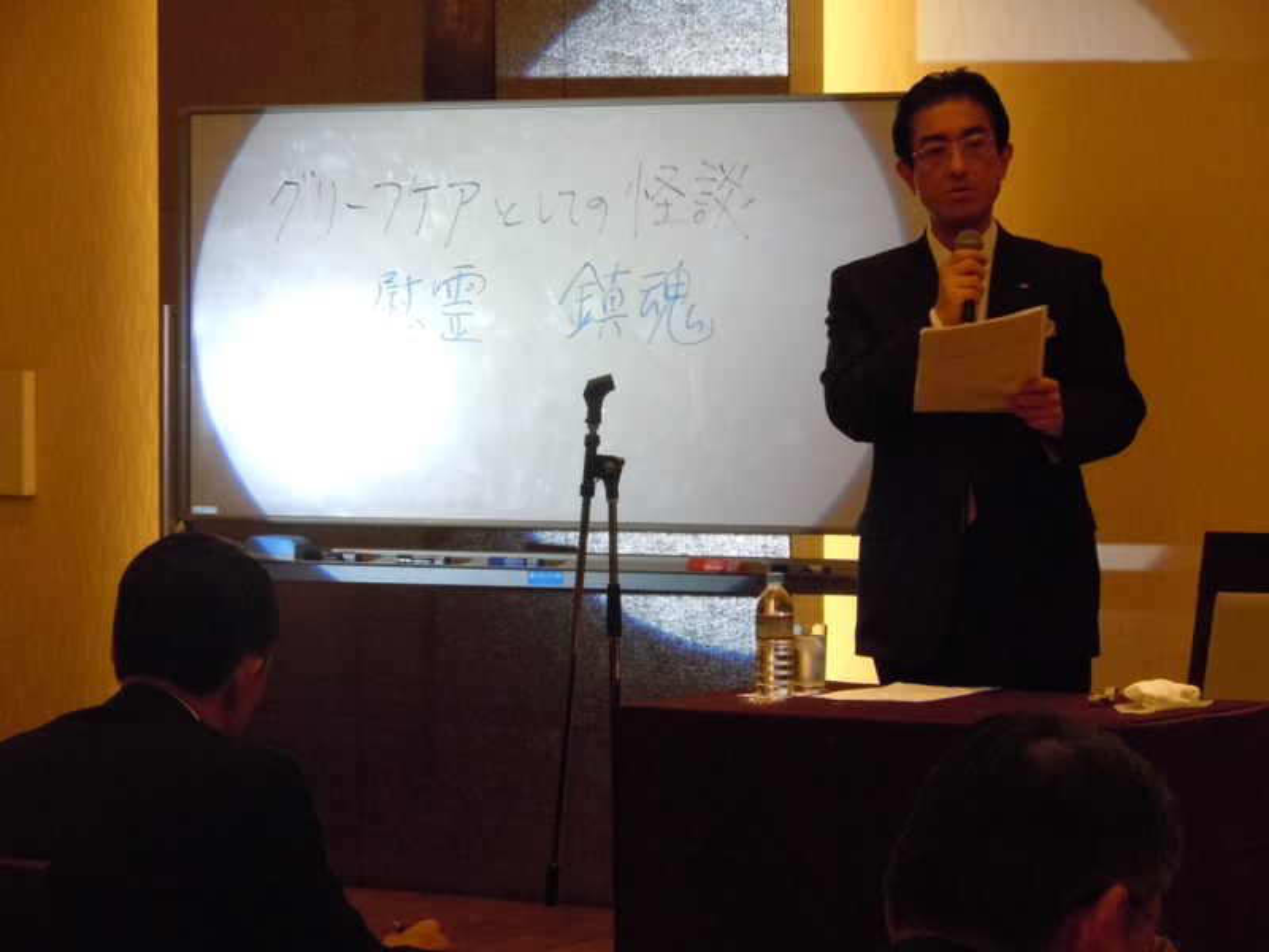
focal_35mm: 141
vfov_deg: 10.5
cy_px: 476
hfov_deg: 14.0
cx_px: 634
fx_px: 5169
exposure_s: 1/100
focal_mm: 25.3
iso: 640
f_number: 5.5
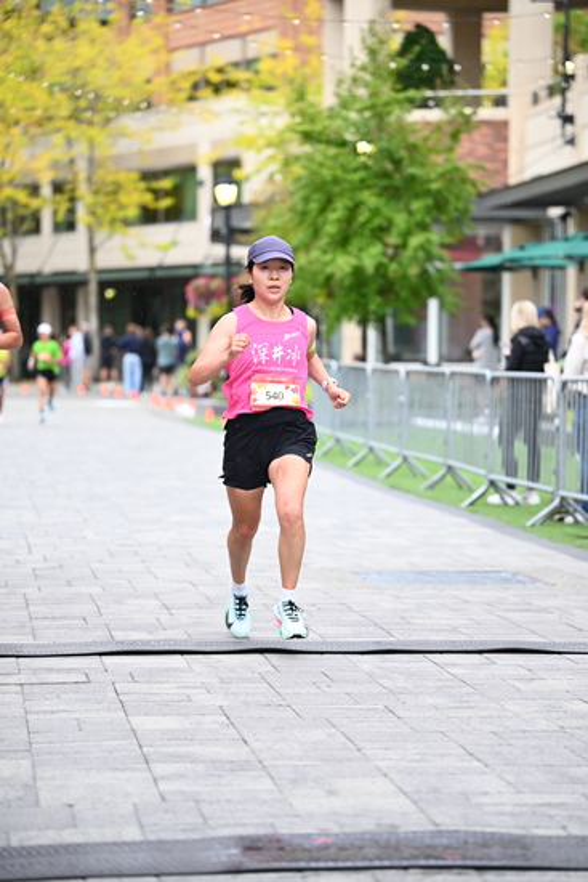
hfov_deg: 13.0
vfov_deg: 19.5
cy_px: 441
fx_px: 2571
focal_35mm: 105
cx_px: 294
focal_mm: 105
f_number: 2.8
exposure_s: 1/1250
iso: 1250
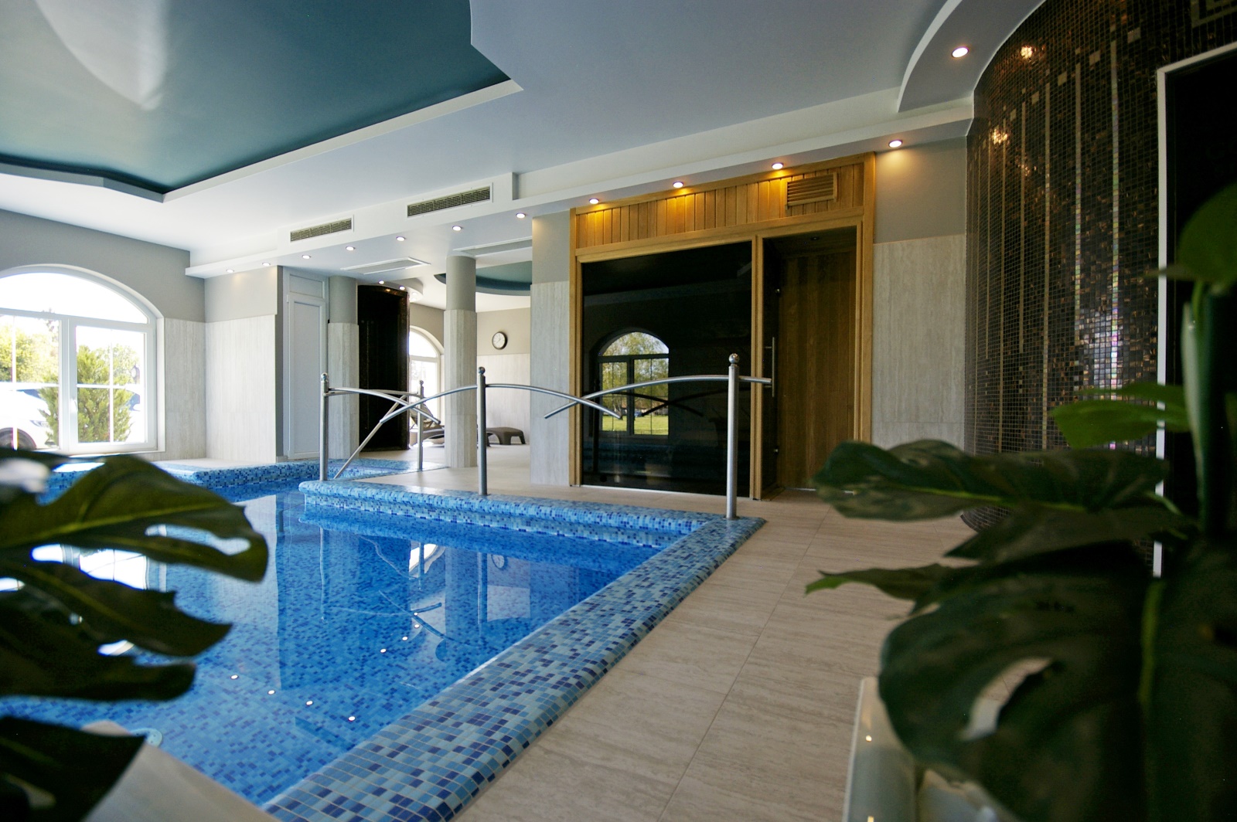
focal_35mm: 15
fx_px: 515
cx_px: 618
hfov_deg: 100.4
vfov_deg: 77.2
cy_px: 411
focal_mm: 10
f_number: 5.6
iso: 200
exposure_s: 1/60
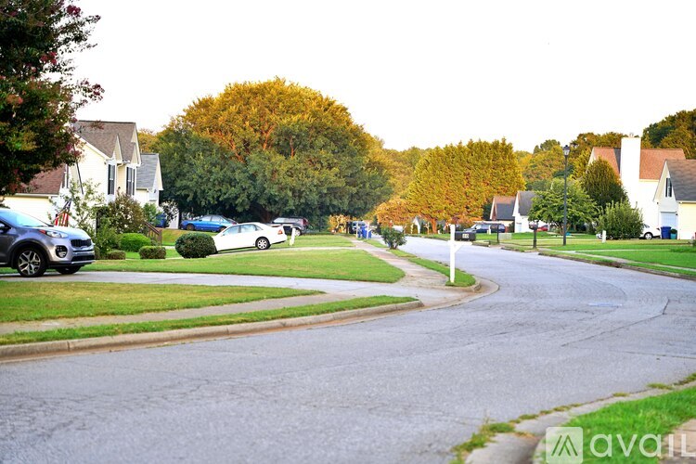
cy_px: 232
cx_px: 348
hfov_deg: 28.8
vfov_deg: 19.5
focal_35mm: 70
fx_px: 1353
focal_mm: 70
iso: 160
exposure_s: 1/320
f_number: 2.8
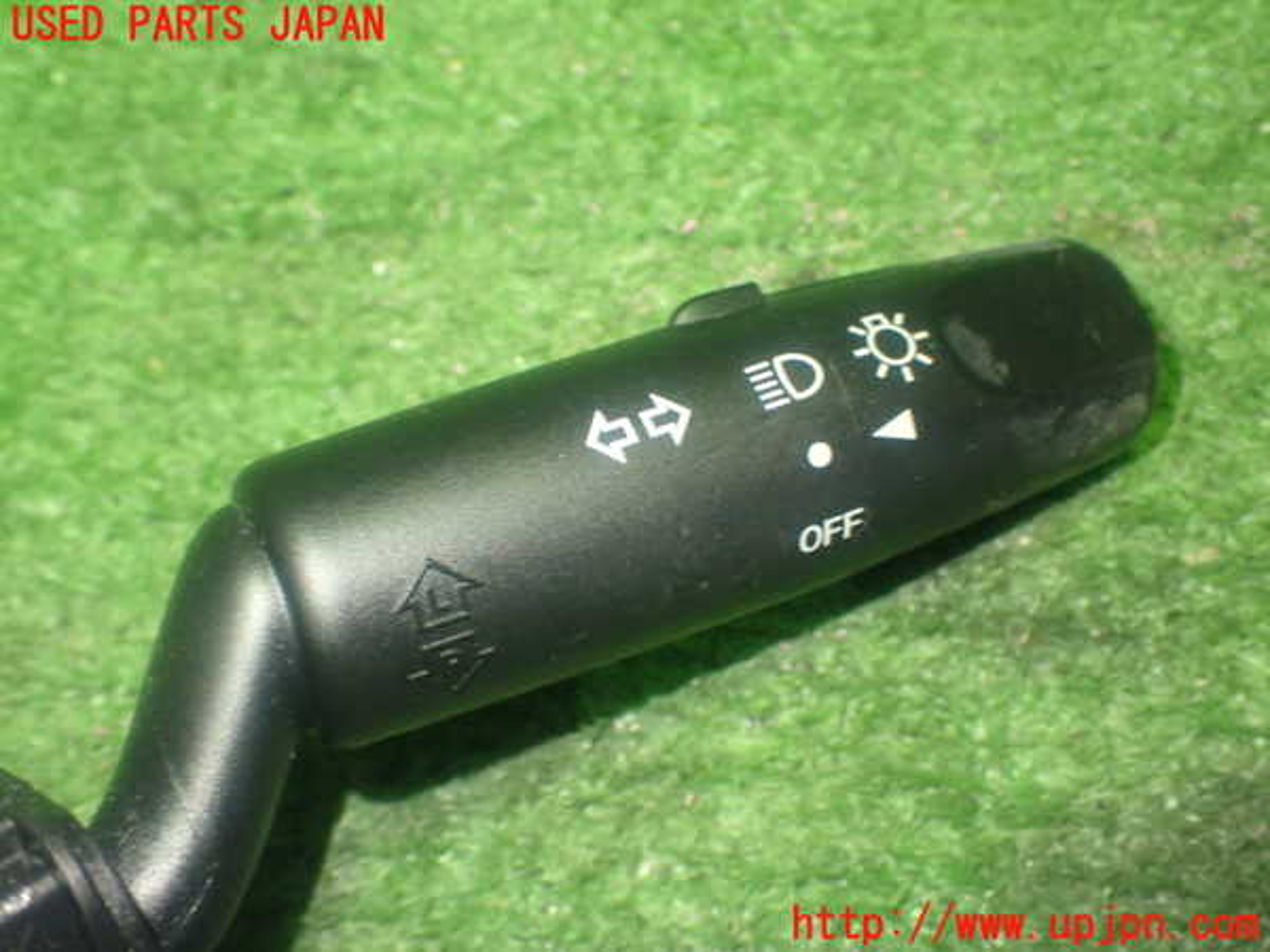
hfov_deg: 42.9
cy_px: 476
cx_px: 635
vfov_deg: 32.9
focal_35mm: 44
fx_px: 1614
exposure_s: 1/25
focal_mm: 7.84
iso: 800
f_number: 2.9
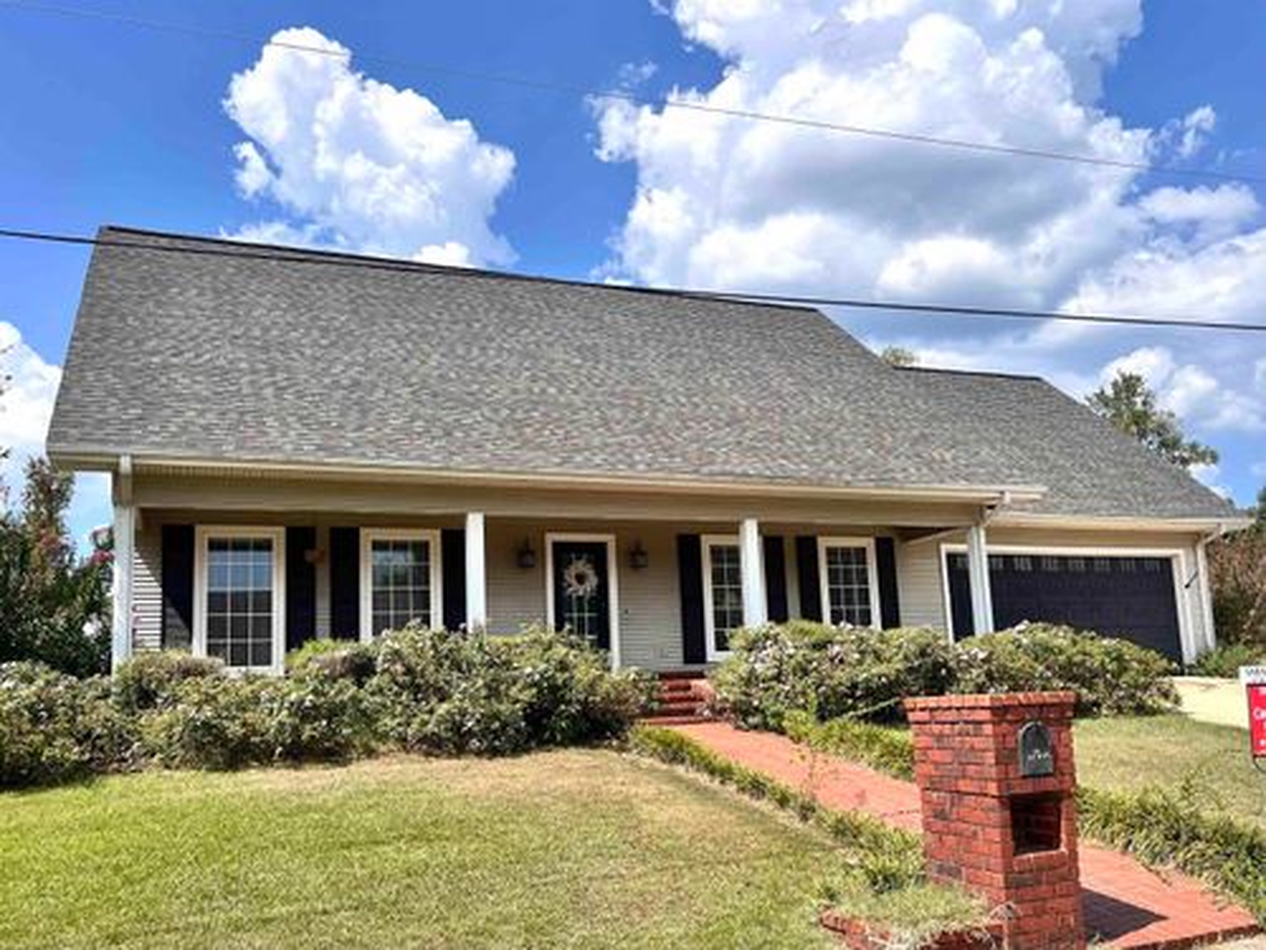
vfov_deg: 53.1
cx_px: 633
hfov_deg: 67.3
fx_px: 951
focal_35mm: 26
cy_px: 475
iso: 50
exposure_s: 1/4831
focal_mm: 5.7
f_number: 1.5
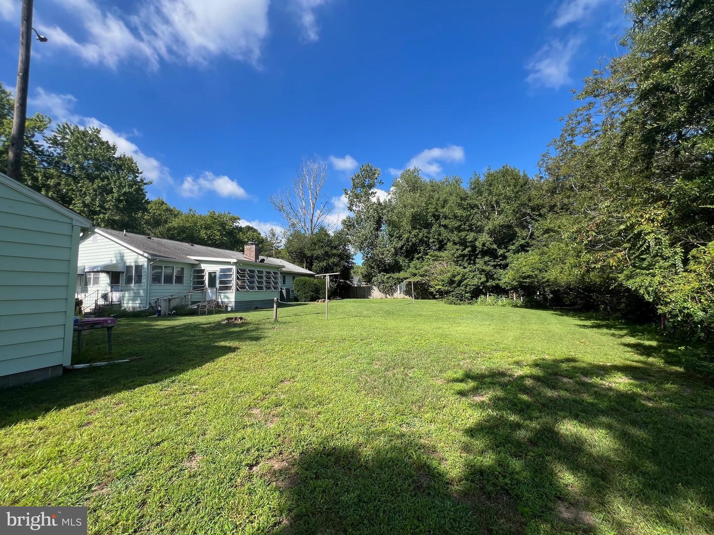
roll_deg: +0.5
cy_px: 268
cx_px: 357
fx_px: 268
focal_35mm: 13
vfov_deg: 89.9
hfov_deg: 106.2
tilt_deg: +4.3
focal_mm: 1.57
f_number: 1.8
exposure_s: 1/968
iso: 32
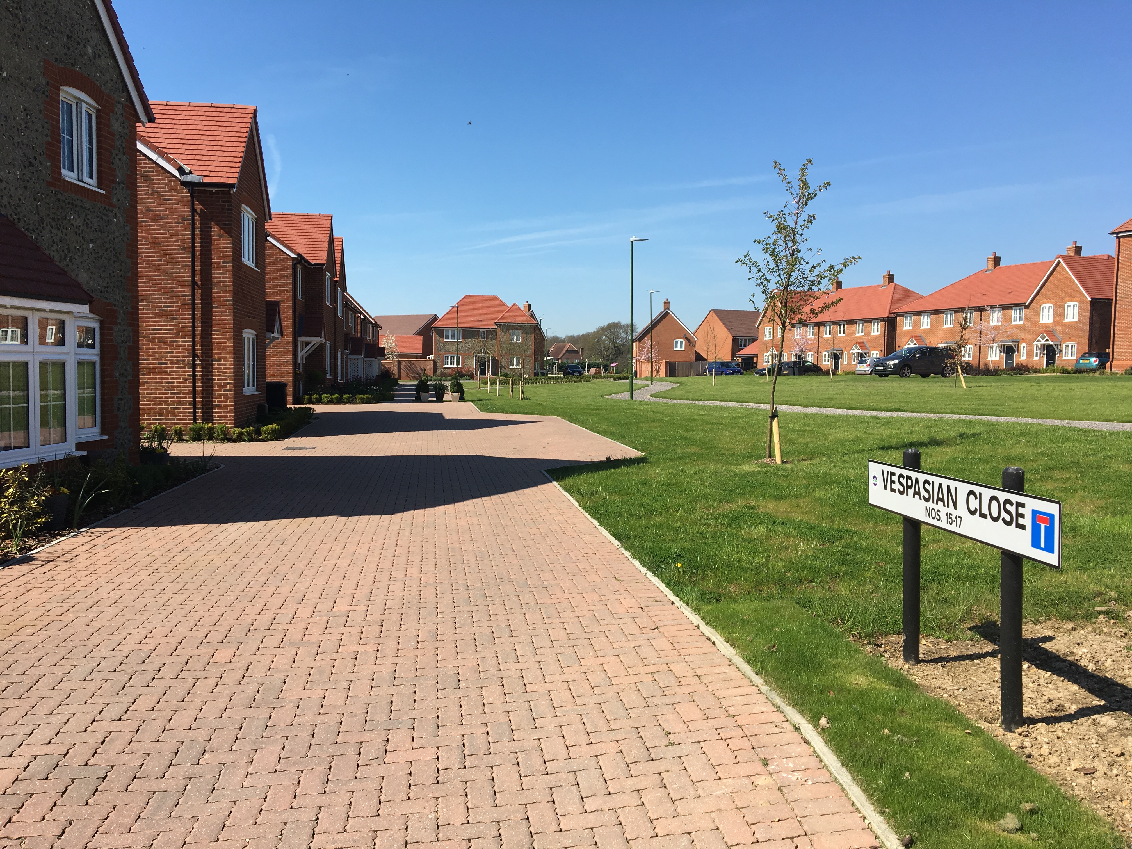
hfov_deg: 61.7
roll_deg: -0.4
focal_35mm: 29
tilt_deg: -1.5
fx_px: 948
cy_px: 424
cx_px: 566
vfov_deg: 48.2
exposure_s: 1/1570
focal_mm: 4.15
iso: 25
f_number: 2.2
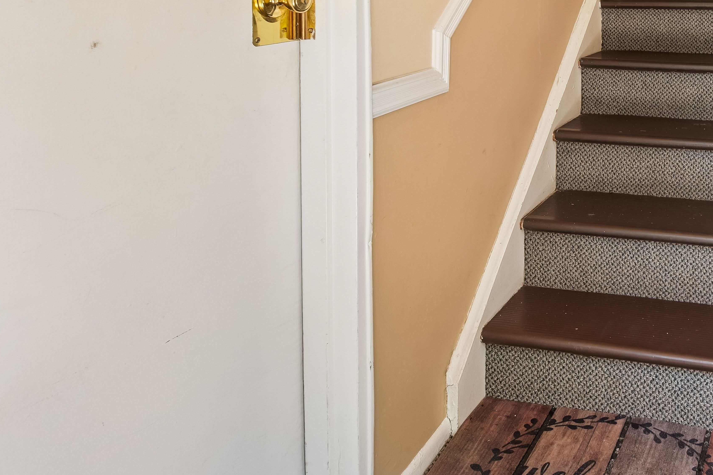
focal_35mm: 29
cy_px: 121
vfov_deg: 43.6
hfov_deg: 53.5
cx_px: 672
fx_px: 574
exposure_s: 1/10
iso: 100
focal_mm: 14
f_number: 7.1
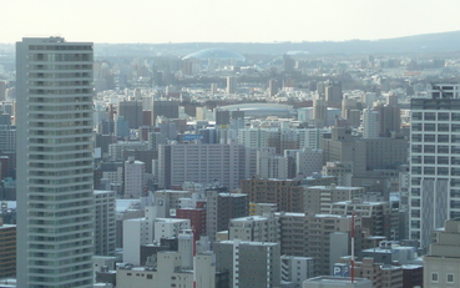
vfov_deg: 8.3
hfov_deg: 13.2
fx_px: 1982
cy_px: 163
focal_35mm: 158
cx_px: 223
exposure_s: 1/200
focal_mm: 13.6
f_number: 4.4
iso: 100
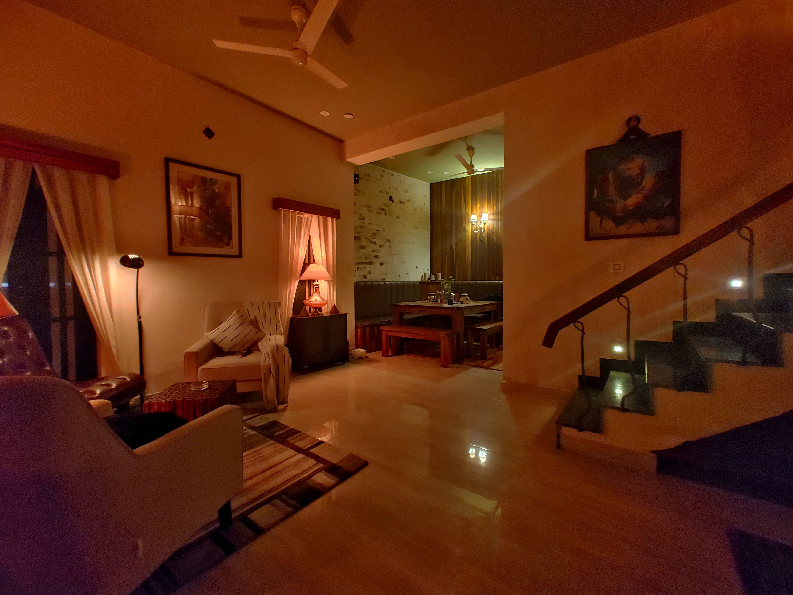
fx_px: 344
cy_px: 298
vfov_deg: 81.7
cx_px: 396
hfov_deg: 98.2
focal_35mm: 15
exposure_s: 1/11
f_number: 1.9
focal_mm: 1.78
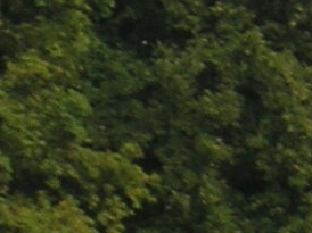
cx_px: -138
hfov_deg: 3.1
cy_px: 539
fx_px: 5682
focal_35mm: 631
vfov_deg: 2.3
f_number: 4.7
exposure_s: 1/284
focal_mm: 14.1
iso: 100
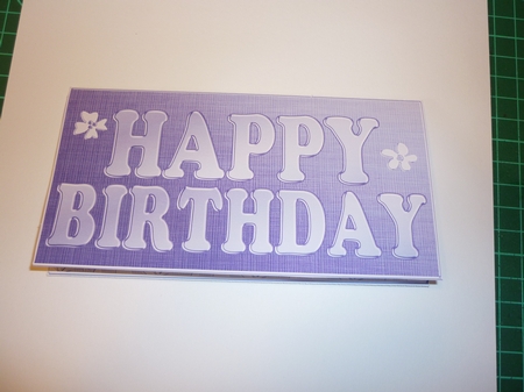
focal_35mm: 33
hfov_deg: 55.4
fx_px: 499
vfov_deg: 42.9
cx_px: 262
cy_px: 196
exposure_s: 1/30
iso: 100
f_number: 2.8
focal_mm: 5.5
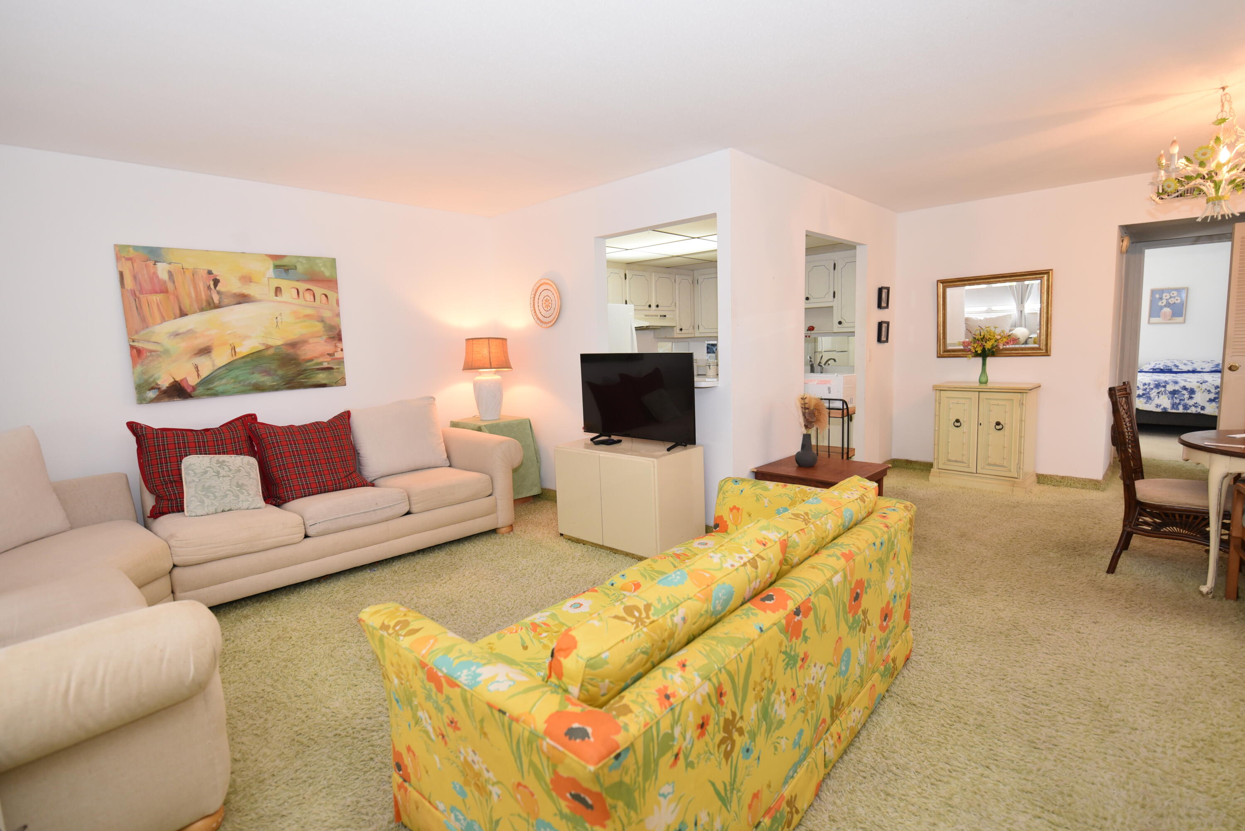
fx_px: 588
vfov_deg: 70.5
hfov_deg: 93.3
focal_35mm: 17
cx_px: 622
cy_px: 416
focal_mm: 17
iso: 800
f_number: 2.8
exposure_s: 1/60
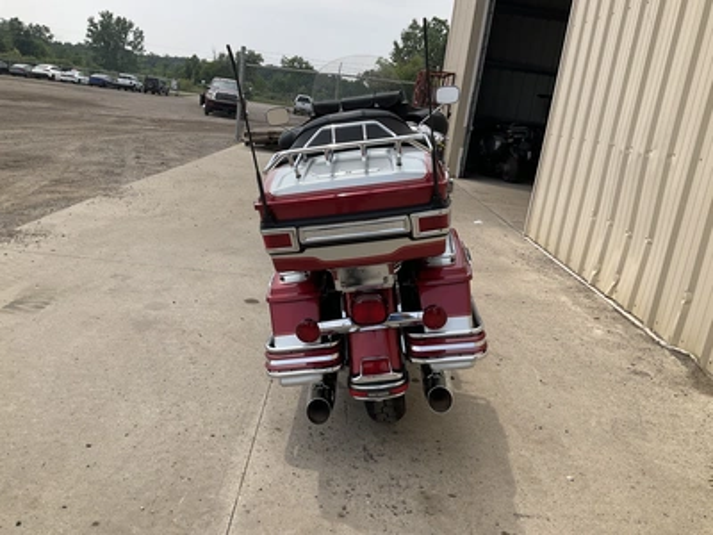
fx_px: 597
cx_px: 356
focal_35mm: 29
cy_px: 268
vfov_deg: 48.2
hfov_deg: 61.7
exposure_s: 1/1626
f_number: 1.8
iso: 25
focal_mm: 3
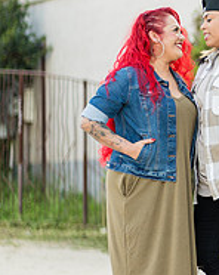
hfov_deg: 5.2
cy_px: 80
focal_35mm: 294
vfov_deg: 6.6
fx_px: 2390
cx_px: 421
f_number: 1.8
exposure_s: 1/500
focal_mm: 85
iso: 250
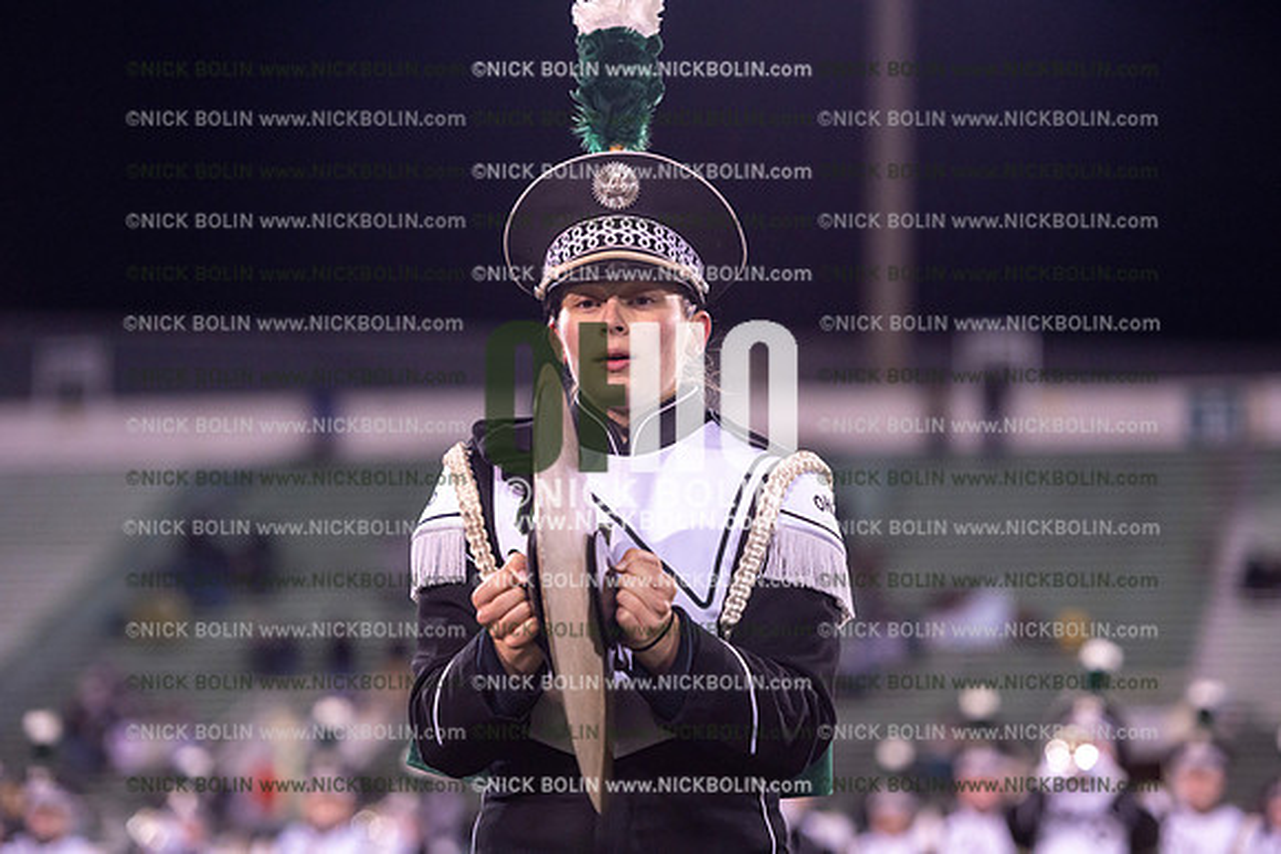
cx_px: 640
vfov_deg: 10.6
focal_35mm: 130
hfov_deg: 15.8
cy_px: 427
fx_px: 4627
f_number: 2.8
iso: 2500
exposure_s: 1/1250
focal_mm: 130
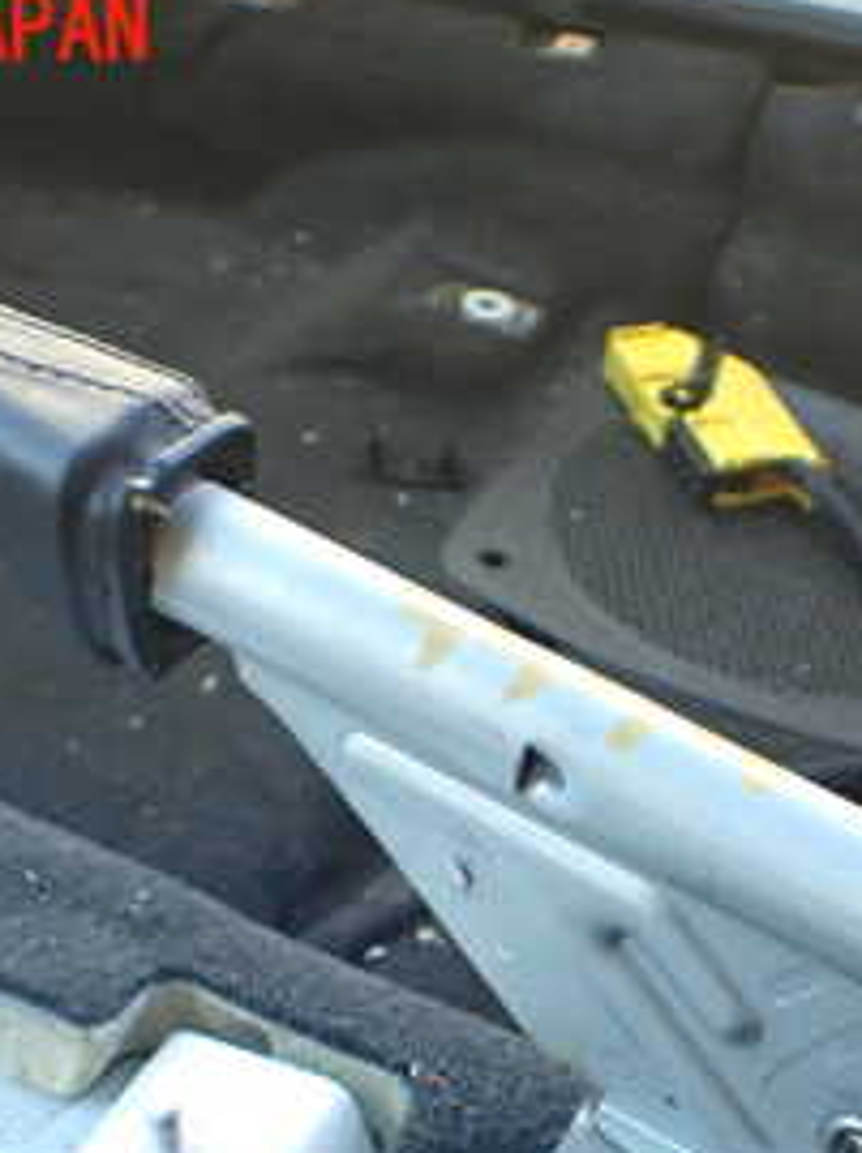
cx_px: 656
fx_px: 2230
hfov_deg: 21.7
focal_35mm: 67
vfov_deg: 28.3
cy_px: 943
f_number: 2.3
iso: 400
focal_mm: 5.4
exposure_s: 1/125
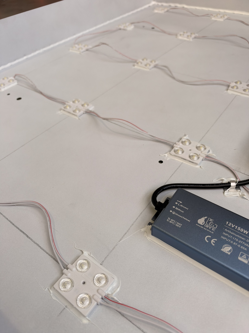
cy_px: 166
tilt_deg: -44.6
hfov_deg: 56.8
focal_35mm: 24
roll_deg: +3.5
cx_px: 124
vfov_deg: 71.6
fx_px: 230
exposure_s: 1/450
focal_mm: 6.93
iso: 64
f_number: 1.8
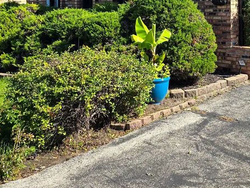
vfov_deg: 26.2
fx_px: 376
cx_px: 171
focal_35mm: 52
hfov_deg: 36.4
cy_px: -10
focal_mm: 6.3
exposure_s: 1/409
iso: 12
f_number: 1.7
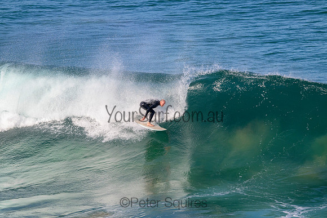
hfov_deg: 5.3
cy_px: 109
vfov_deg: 3.5
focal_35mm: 390
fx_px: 3543
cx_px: 164
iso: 1600
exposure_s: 1/2000
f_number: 11
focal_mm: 390
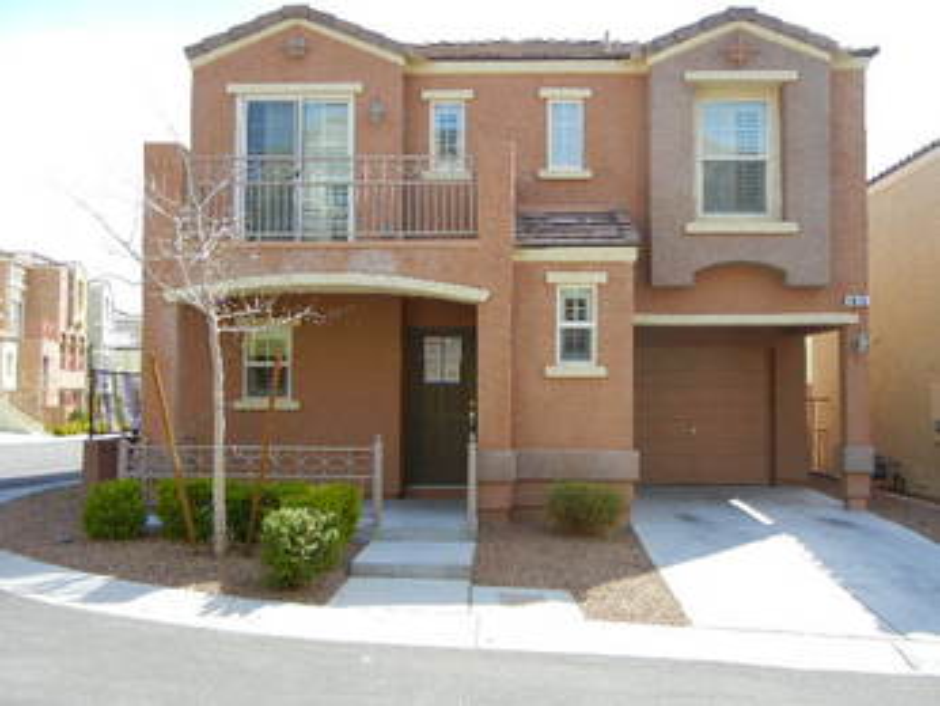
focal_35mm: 34
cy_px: 353
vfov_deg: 41.8
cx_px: 470
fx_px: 924
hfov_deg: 53.9
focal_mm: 6.2
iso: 160
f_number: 3.6
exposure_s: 1/622
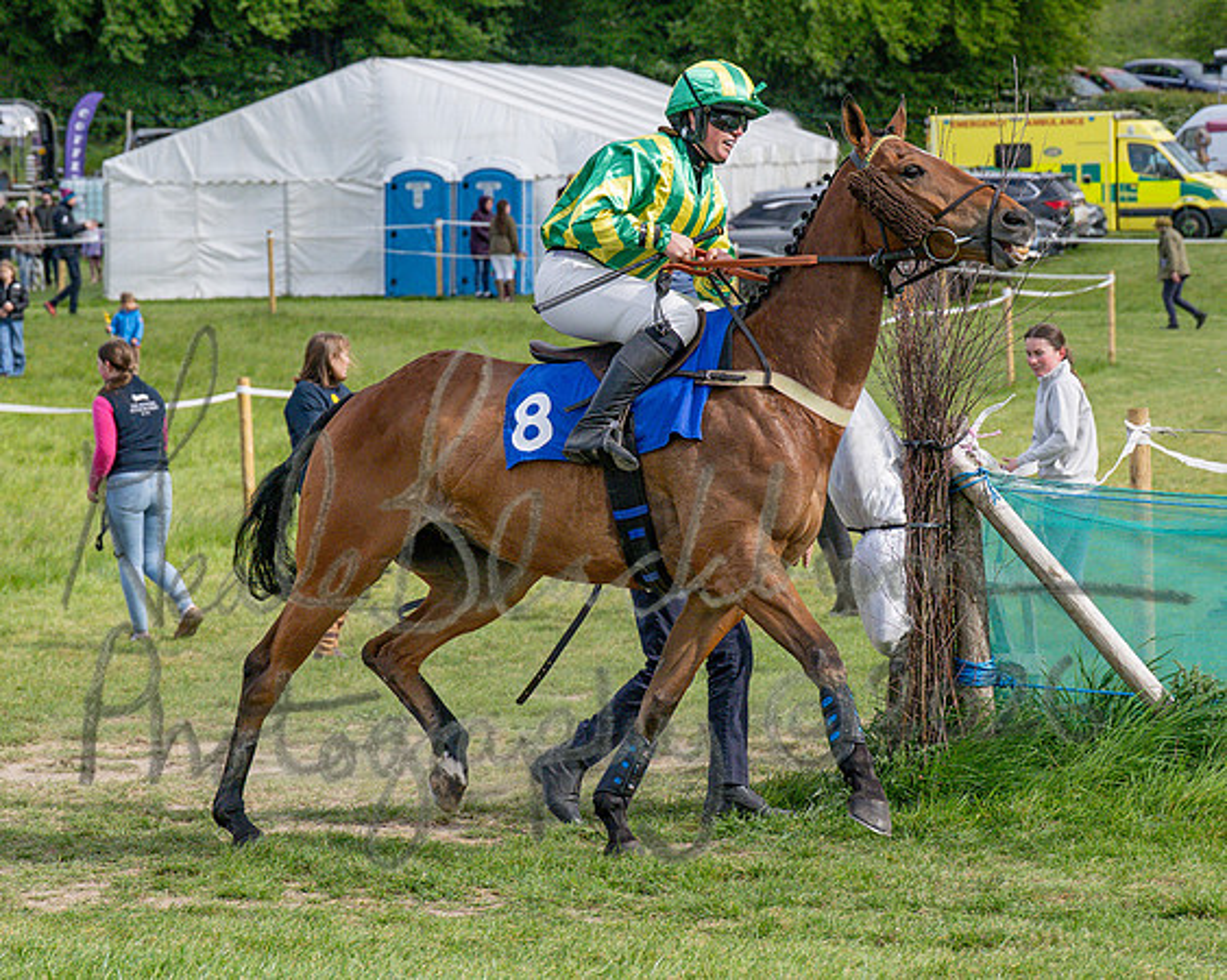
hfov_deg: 12.0
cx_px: 486
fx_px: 5822
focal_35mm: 160
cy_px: 412
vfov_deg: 9.6
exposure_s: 1/2500
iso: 400
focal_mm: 70
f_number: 4.5
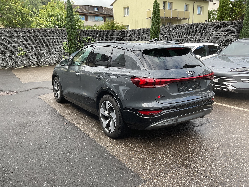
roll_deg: +0.1
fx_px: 209
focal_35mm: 29
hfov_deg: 61.7
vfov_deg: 48.2
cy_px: 94
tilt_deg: -14.0
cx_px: 124
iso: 16
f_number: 1.8
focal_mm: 3
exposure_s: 1/247
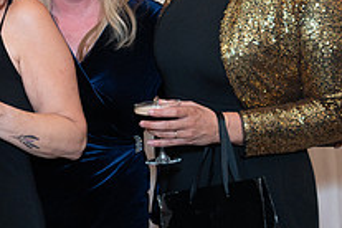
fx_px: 1330
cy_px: 85
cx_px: -64
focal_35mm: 140
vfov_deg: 9.8
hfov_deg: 14.2
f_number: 3.2
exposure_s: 1/100
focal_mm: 50
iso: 800
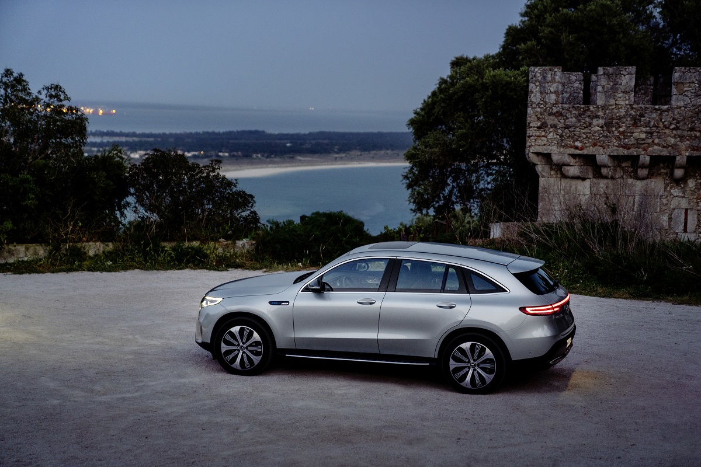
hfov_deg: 28.8
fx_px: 1363
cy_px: 234
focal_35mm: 70
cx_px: 350
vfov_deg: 19.5
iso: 800
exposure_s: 1/50
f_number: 2.8
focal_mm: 70
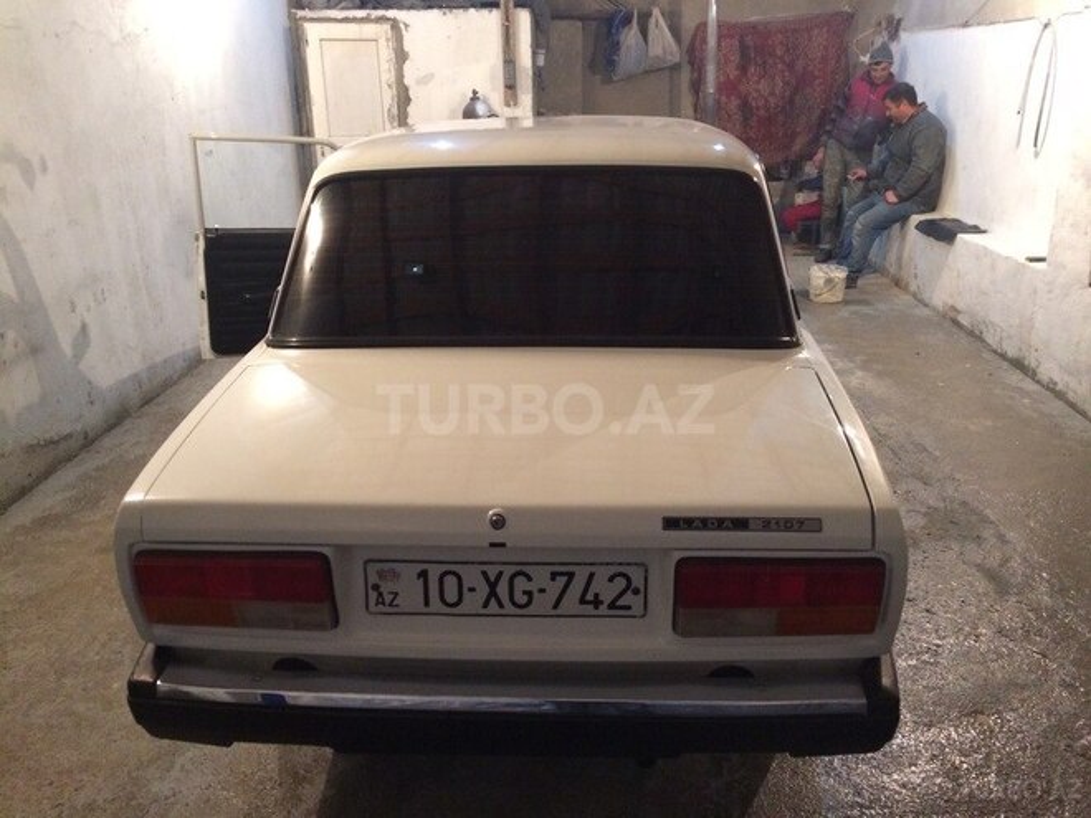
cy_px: 409
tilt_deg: -19.5
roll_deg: +1.9
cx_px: 546
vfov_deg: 48.2
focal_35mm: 29
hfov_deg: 61.7
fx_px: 914
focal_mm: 4.15
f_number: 2.2
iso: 320
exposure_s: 1/25
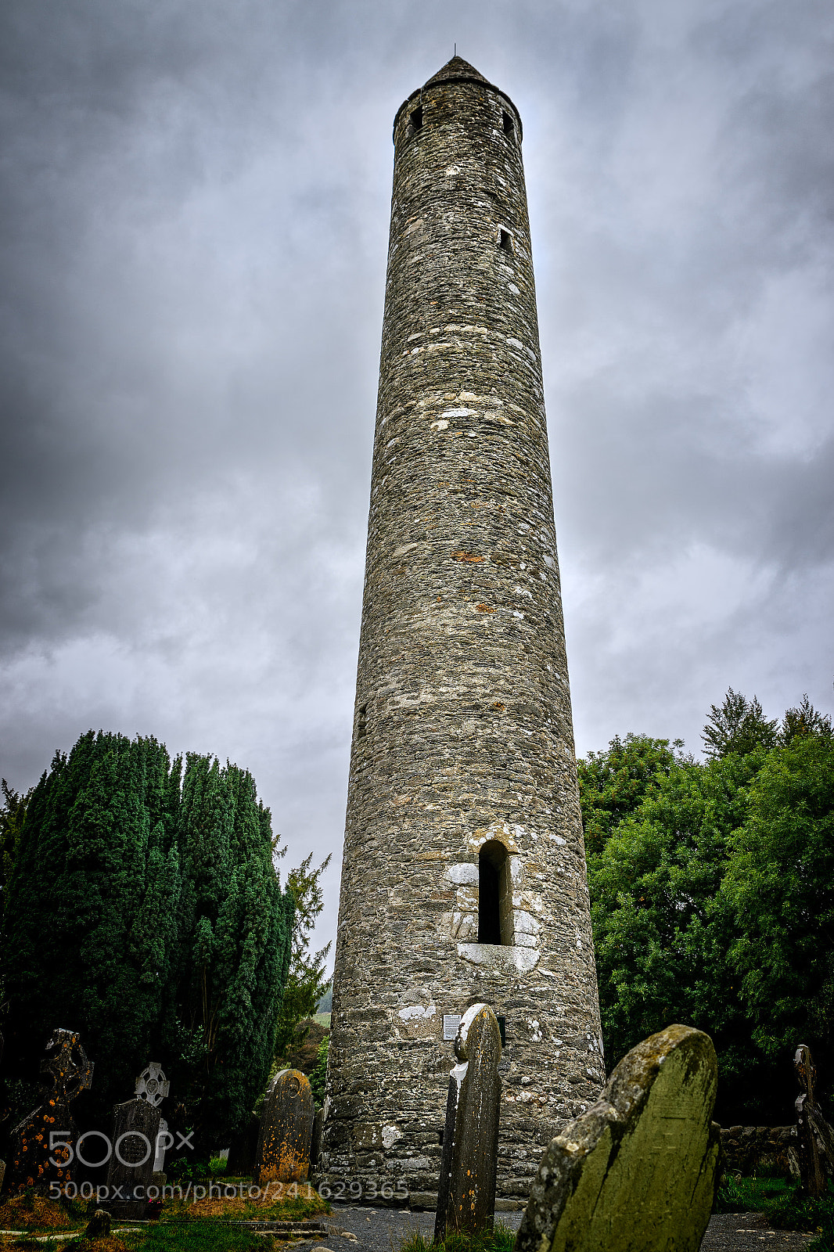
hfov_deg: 43.6
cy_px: 626
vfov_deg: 61.9
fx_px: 1043
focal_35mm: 30
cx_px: 417
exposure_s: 1/60
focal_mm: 30
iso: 100
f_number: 8
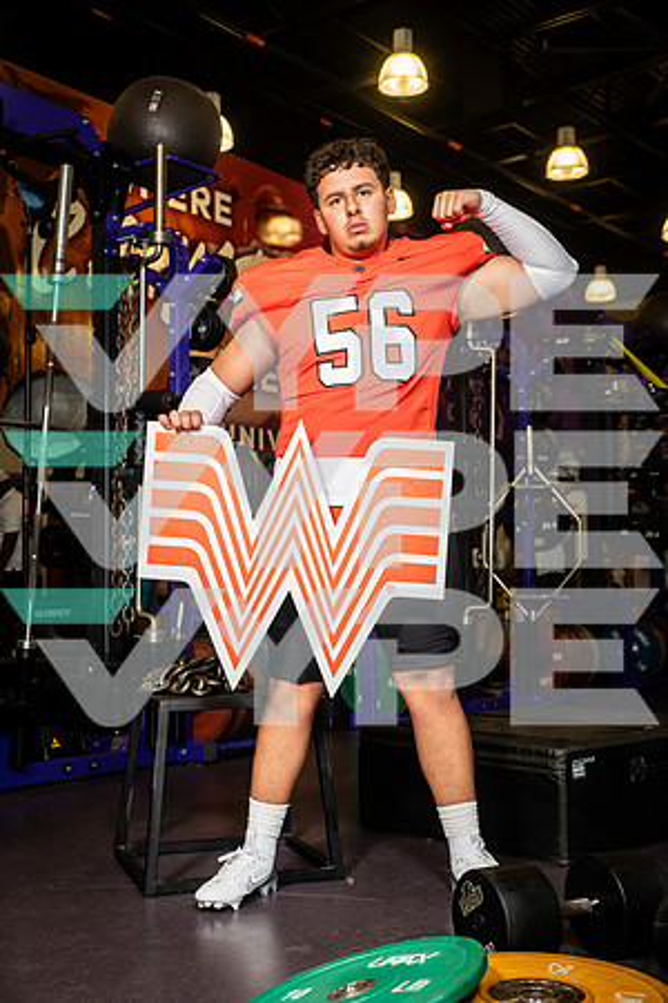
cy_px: 502
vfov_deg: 42.7
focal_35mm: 46
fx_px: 1280
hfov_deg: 29.2
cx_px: 334
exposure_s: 1/250
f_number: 5.6
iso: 500
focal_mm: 46
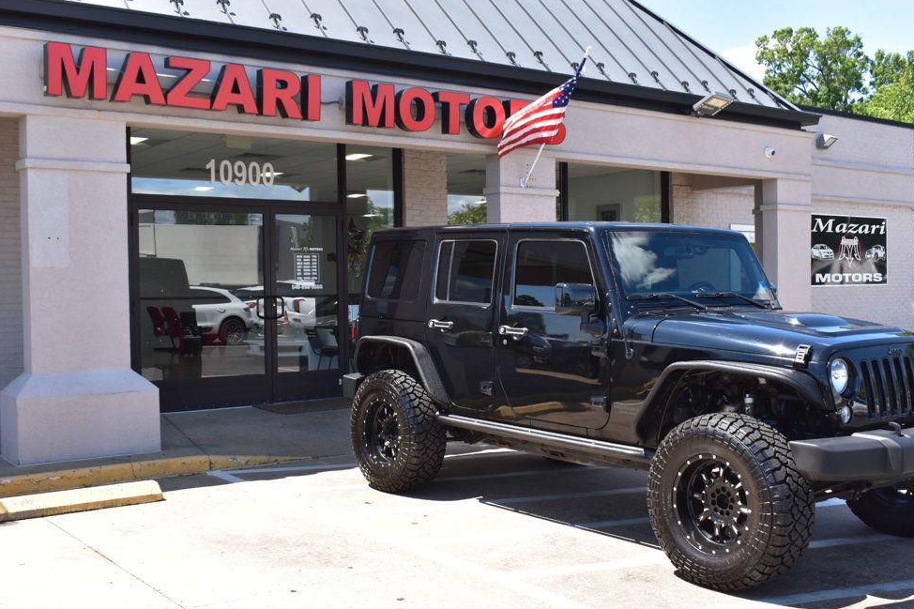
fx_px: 1041
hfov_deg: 47.4
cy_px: 316
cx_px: 467
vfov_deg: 32.6
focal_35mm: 41
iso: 400
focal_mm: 26
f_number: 10
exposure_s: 1/250
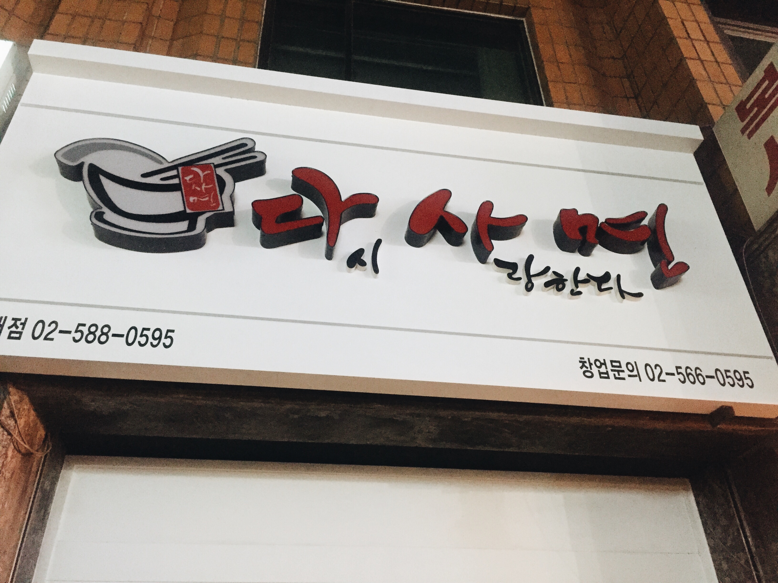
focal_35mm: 29
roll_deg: +2.2
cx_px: 389
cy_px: 292
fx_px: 652
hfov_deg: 61.7
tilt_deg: +34.9
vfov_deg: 48.2
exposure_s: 1/17
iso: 400
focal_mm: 4.15
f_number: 2.2
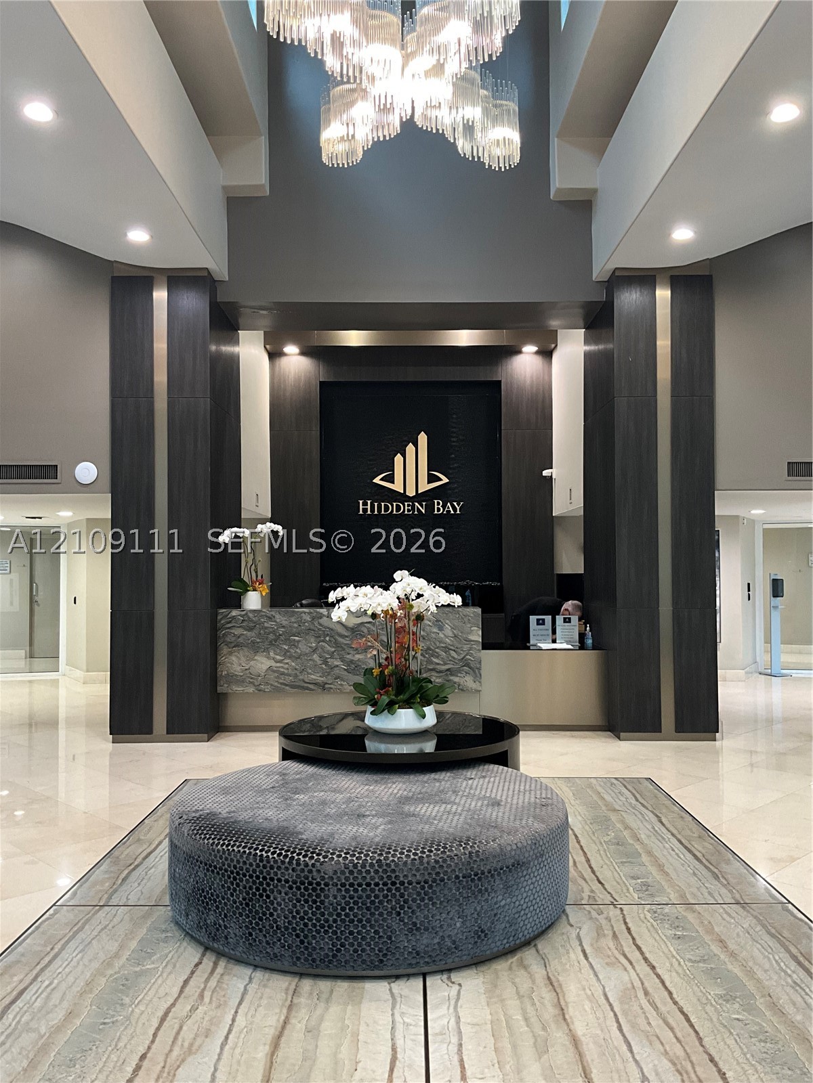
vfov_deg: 61.7
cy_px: 542
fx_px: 908
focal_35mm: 29
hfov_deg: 48.2
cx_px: 406
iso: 100
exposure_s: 1/60
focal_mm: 3
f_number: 1.8
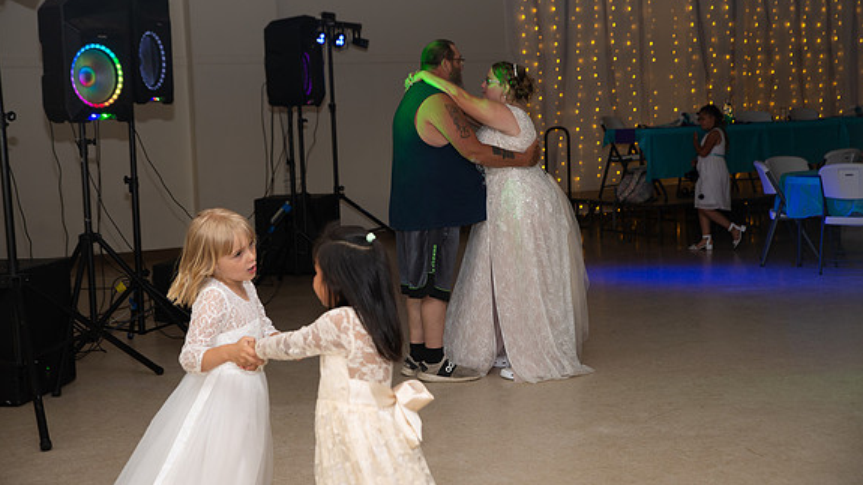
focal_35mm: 55
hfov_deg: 37.9
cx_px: 432
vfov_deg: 21.8
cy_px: 211
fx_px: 1258
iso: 800
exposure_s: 1/125
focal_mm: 52
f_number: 3.5
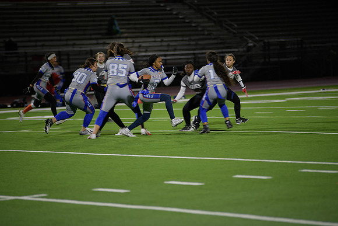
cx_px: 169
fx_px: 1878
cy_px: 113
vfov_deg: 6.9
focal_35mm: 200
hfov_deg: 10.3
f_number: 2.8
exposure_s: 1/200
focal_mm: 200
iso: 640
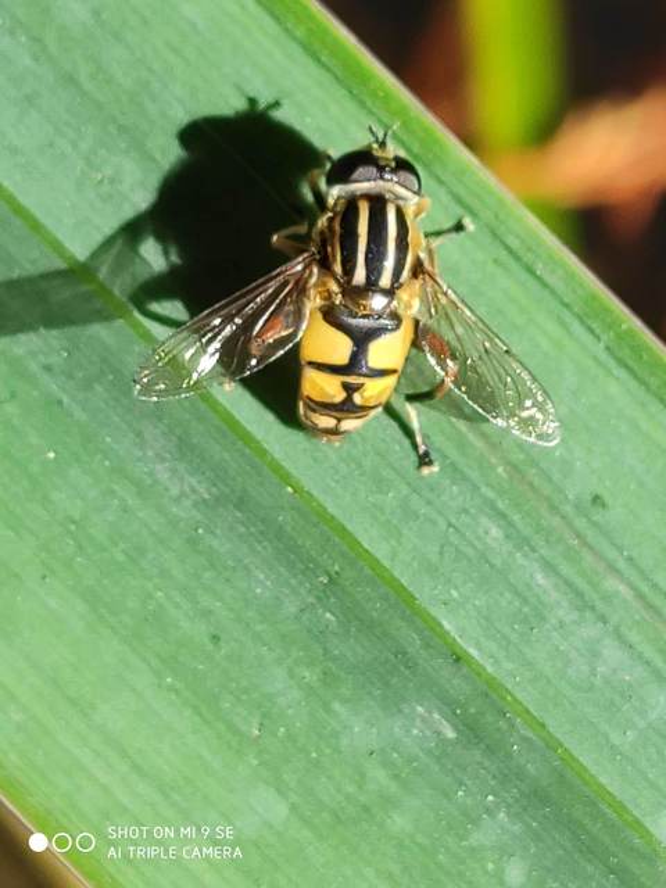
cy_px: 444
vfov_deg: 67.3
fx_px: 667
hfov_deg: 53.1
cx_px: 333
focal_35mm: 26
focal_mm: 4.77
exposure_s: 1/534
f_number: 1.75
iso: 112
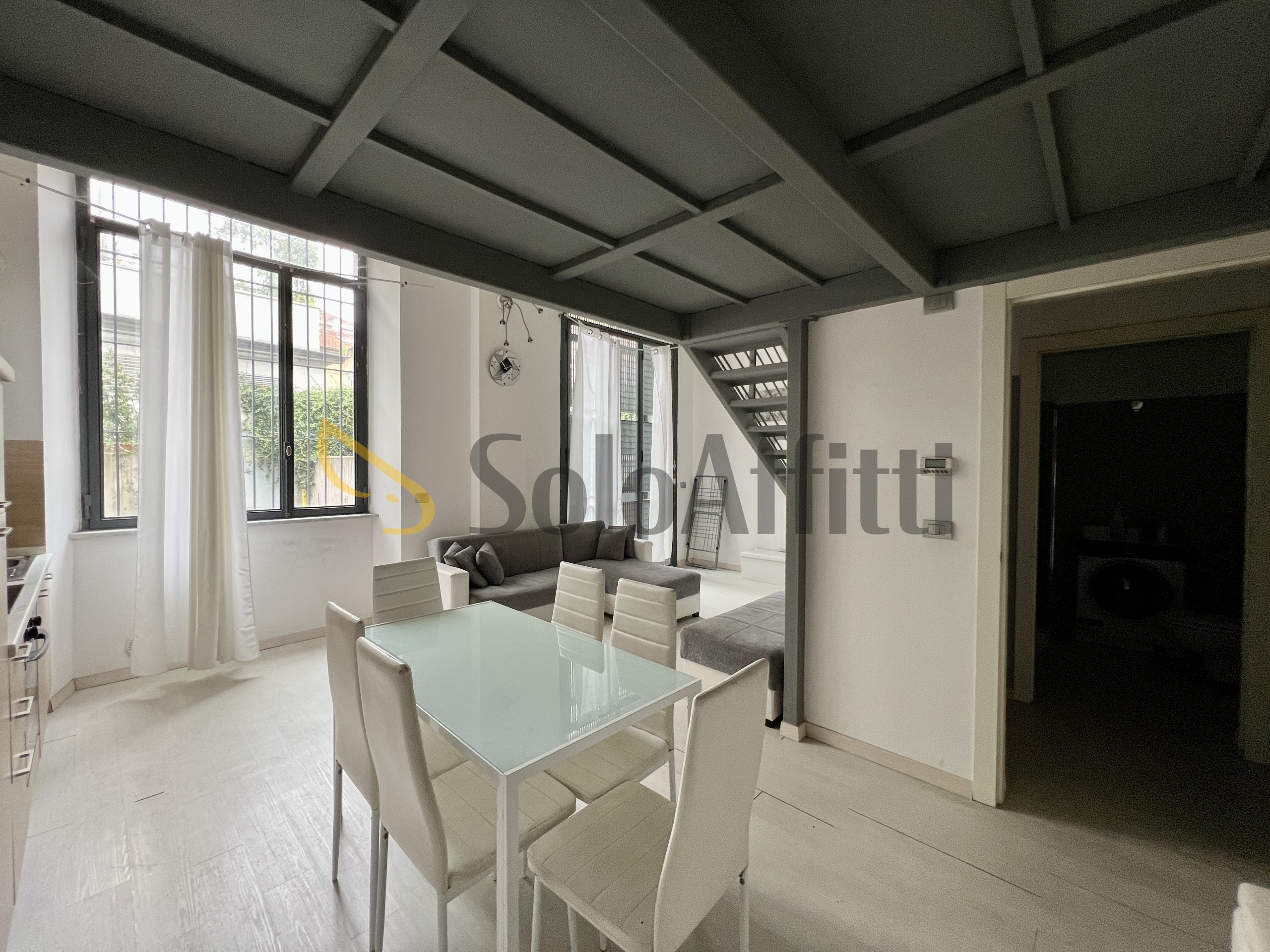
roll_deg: +0.6
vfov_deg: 89.9
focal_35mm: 13
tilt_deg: -0.7
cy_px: 476
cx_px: 635
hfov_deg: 106.2
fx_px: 477
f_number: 1.8
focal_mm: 1.57
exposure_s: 1/99
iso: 125
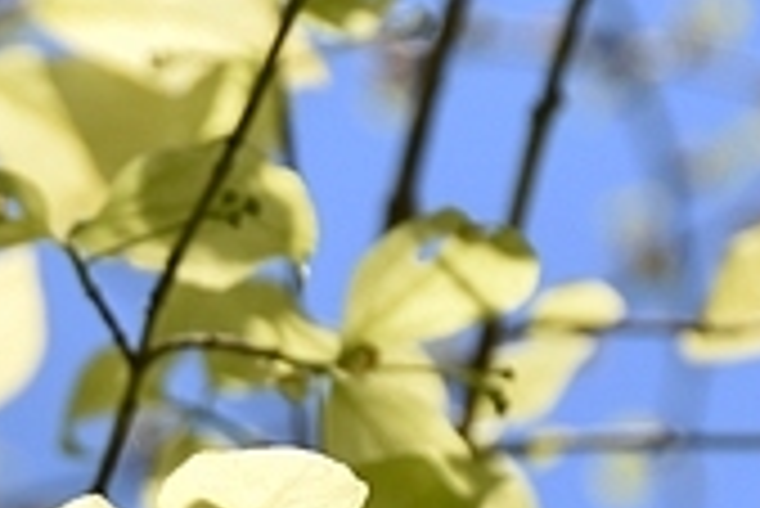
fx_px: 9466
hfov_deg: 4.6
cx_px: -549
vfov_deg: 3.1
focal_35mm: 448
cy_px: 1074
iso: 200
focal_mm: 70
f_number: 8
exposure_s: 1/320
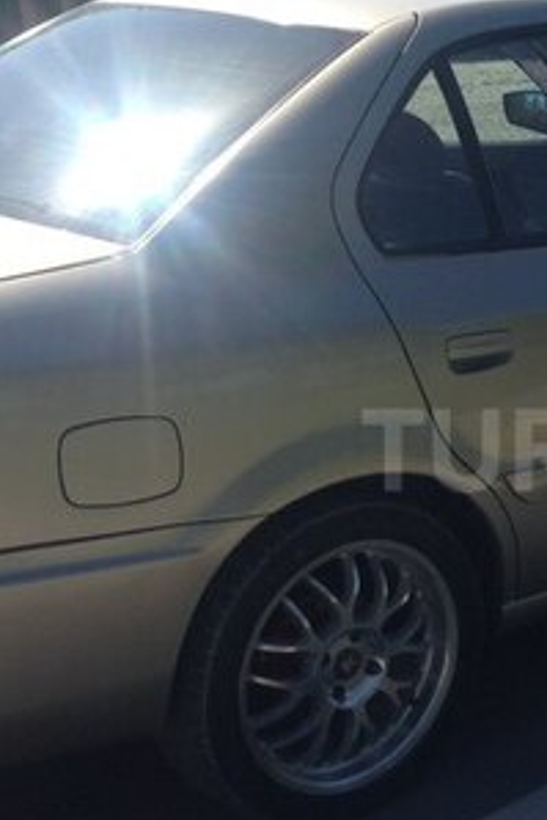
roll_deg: -1.0
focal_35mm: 76
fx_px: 1730
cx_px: 643
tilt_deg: -18.1
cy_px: 450
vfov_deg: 26.6
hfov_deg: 17.2
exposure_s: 1/1261
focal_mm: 4.12
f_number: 2.4
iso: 50
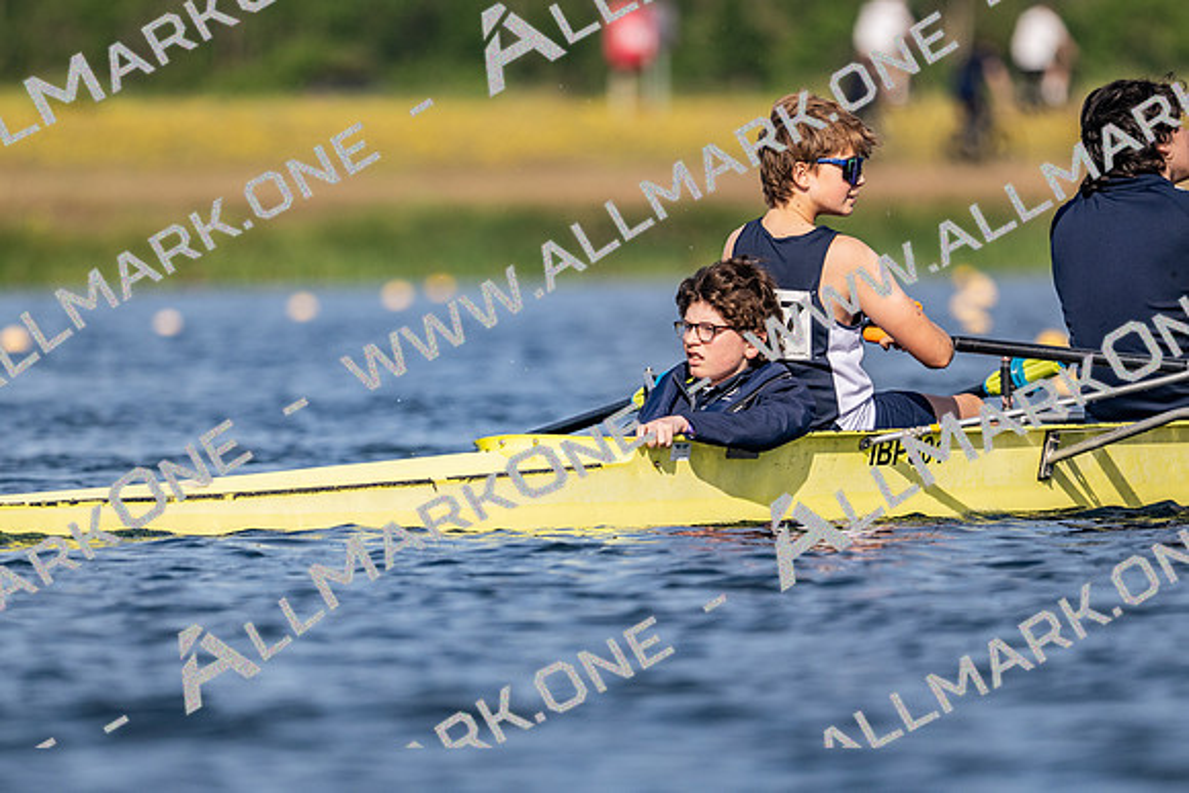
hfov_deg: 3.4
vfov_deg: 2.3
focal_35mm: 600
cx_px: 594
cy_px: 396
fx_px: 19831
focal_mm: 400
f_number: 4.5
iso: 200
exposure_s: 1/2500
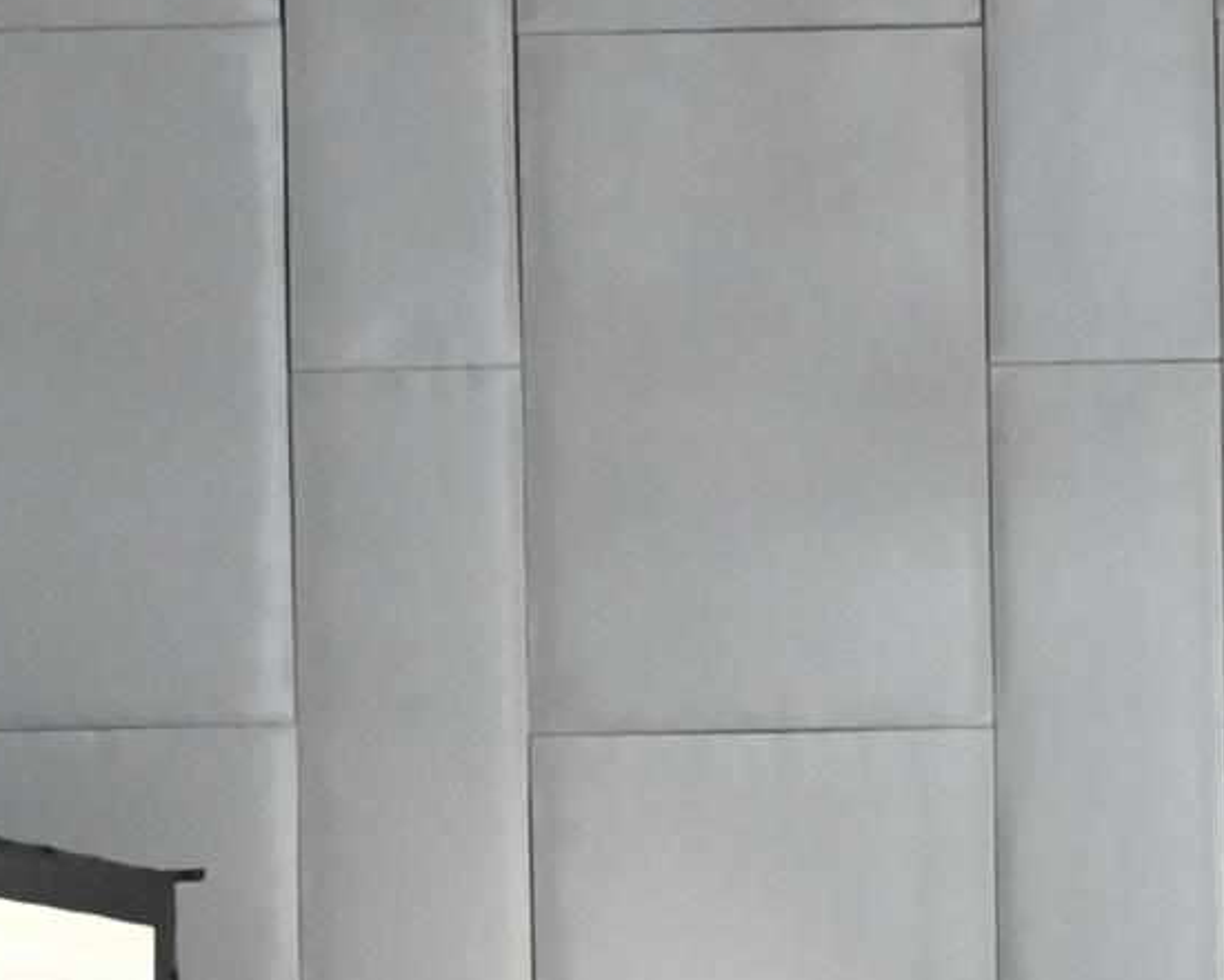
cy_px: 1680
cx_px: -13
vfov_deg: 7.0
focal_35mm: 216
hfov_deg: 8.9
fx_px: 7826
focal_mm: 28
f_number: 5
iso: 3200
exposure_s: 1/250
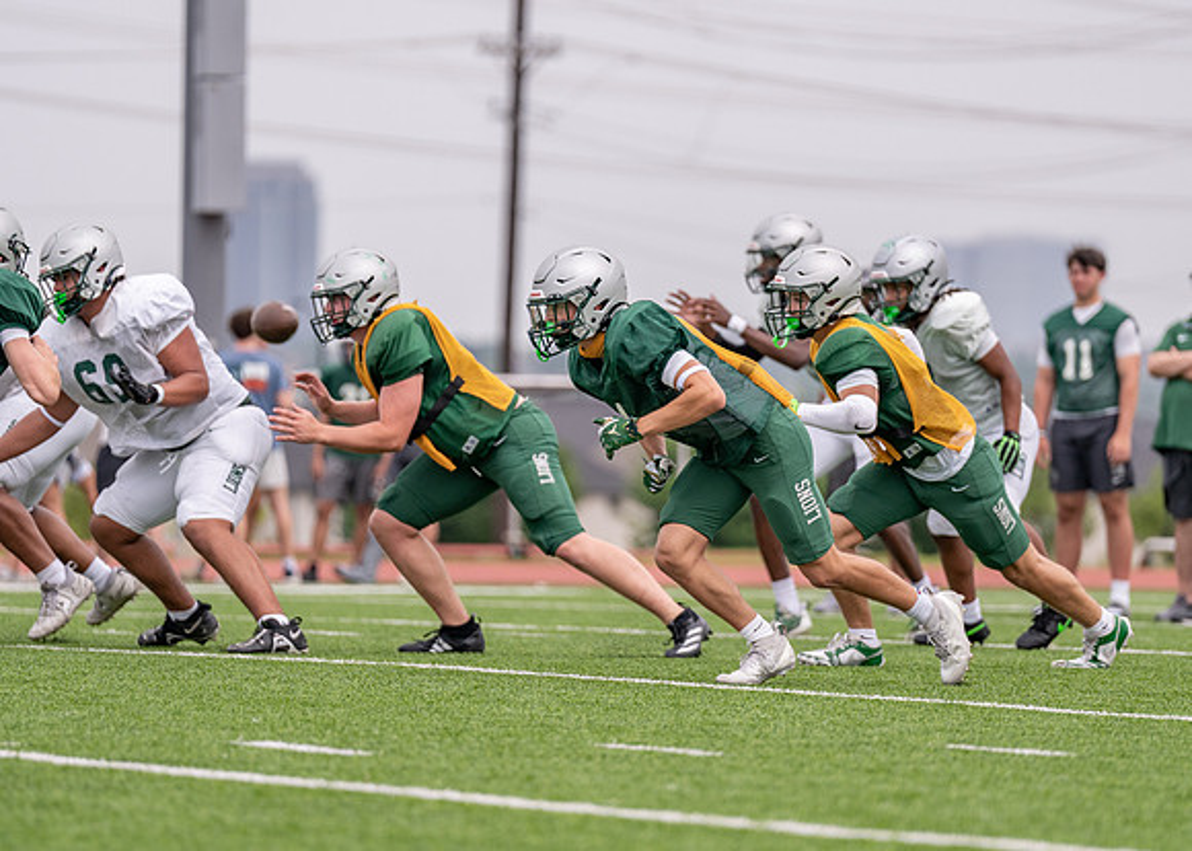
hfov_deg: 7.6
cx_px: 697
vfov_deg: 5.4
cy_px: 425
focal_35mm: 266
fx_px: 9018
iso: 250
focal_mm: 200
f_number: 2.8
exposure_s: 1/3200
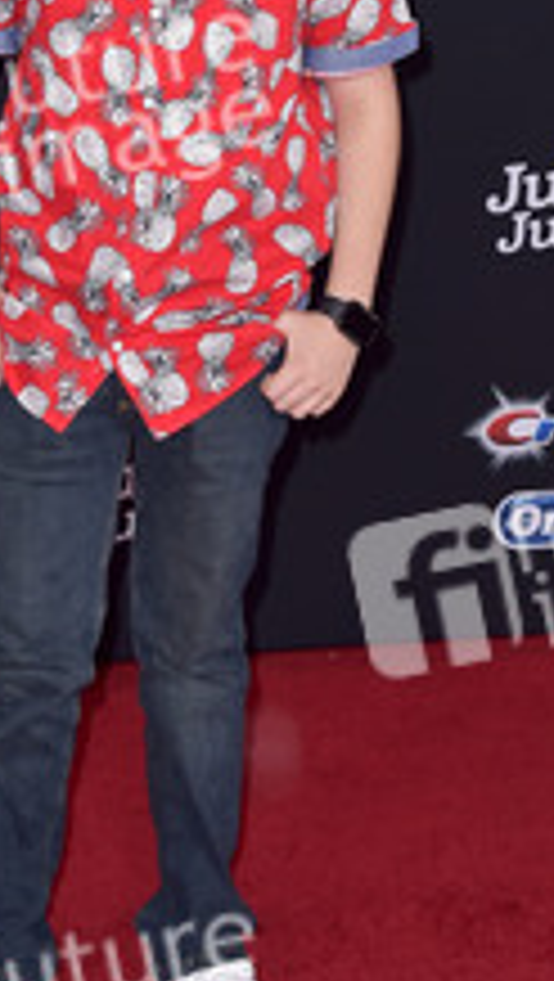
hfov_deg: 10.2
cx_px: 173
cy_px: 346
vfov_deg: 18.0
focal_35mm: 119
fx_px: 3101
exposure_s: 1/250
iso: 500
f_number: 7.1
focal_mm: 62
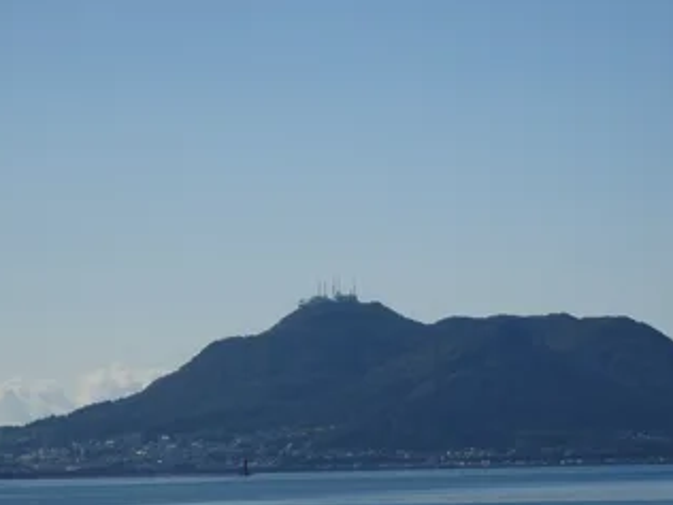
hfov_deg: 10.9
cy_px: 243
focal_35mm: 181
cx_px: 422
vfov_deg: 8.2
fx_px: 3519
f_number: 5.6
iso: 80
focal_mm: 20.29
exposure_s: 1/1250
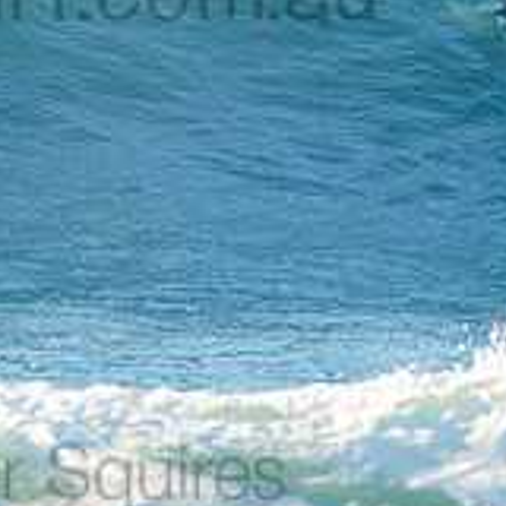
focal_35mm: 1541
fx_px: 25485
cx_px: 41
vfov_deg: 1.1
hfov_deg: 1.1
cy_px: -52
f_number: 5.6
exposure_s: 1/1600
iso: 400
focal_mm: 500
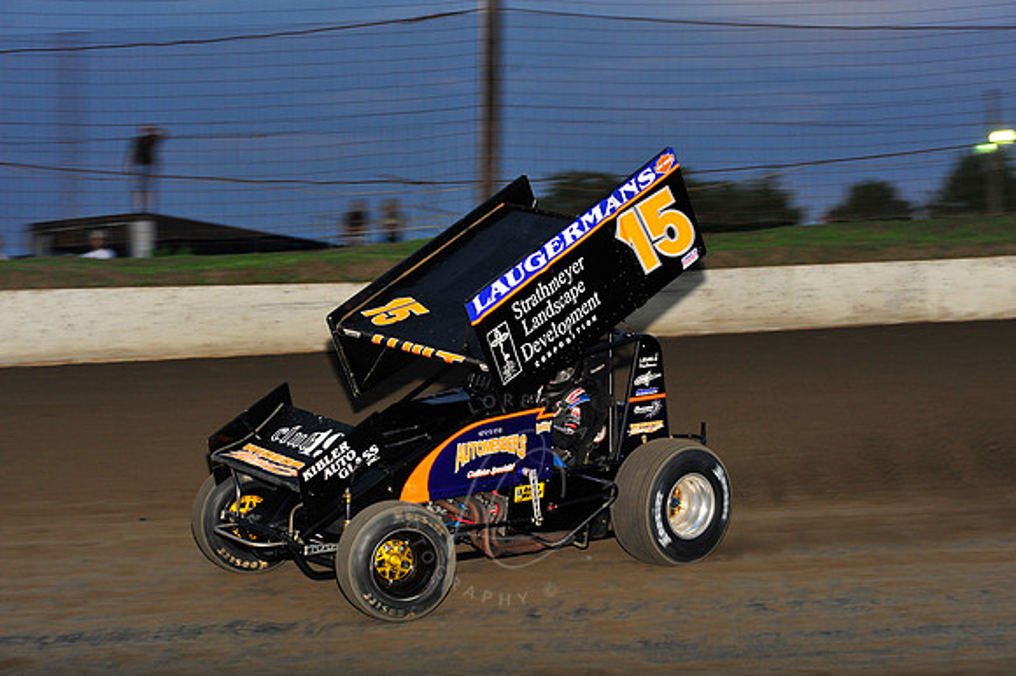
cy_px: 338
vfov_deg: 14.8
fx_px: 2595
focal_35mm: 92
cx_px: 508
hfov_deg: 22.2
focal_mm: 92
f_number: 6.3
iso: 640
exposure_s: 1/320
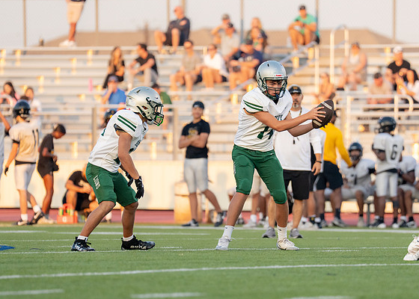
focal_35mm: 367
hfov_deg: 5.5
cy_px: 158
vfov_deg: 3.9
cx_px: 247
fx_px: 4367
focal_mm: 200
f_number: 2.8
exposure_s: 1/2500
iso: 1600
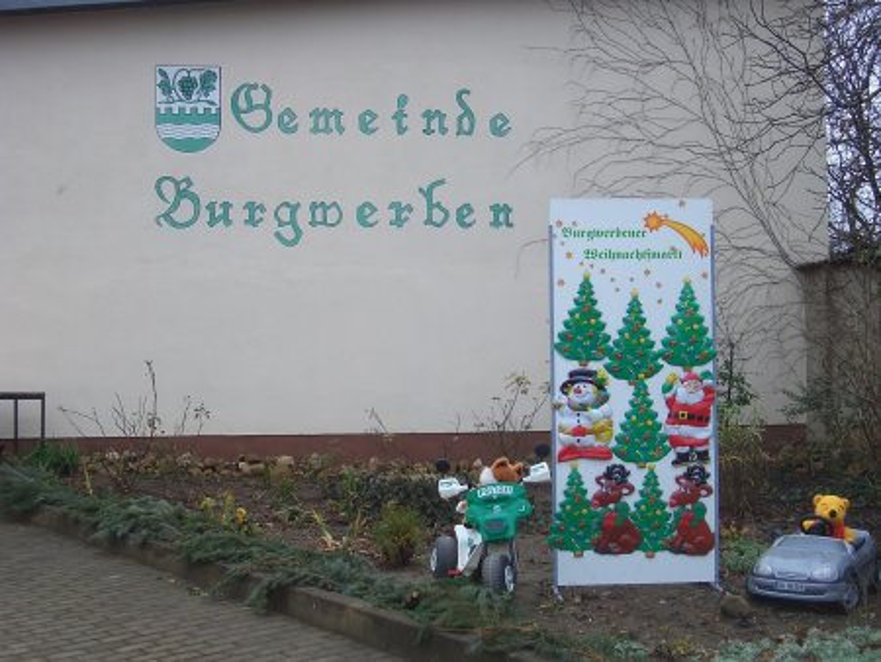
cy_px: 331
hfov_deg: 38.9
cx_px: 440
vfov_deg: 29.7
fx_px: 1248
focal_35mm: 49
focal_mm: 8.2
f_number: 3.1
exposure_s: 1/160
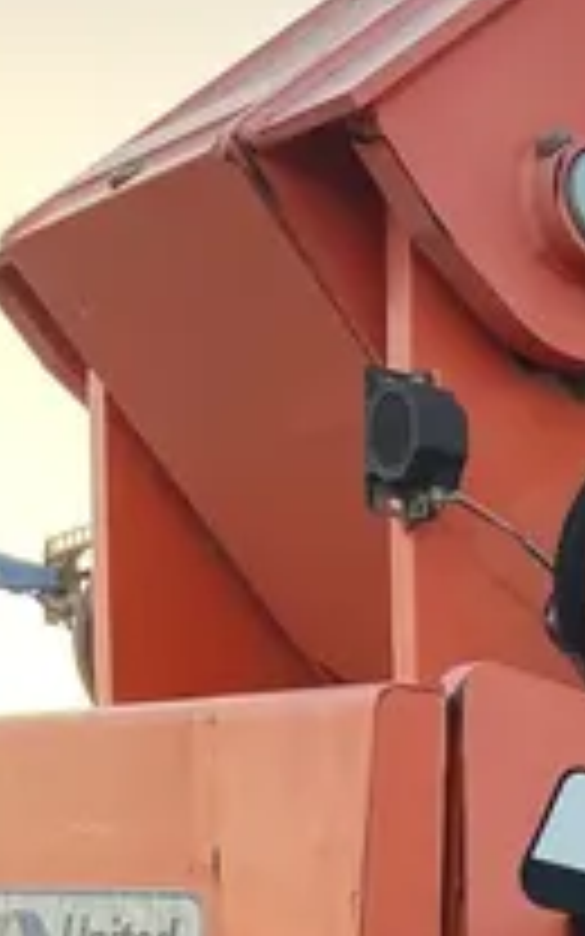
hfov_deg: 12.1
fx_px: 2474
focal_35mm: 97
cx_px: 1152
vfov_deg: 18.7
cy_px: 1442
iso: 50
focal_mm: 5.1
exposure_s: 1/194
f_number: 1.6
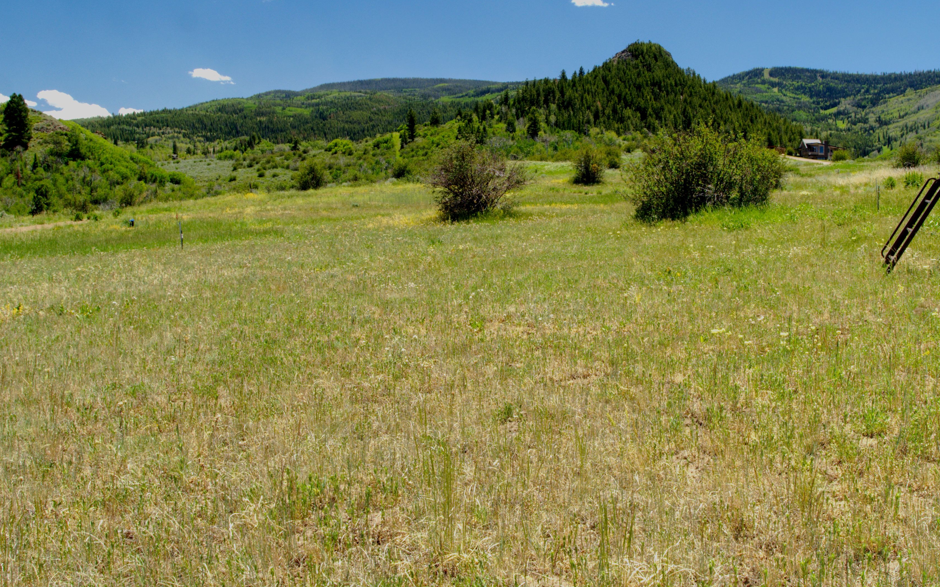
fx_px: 793
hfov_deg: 60.9
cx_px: 557
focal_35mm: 31
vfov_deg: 40.6
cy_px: 255
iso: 100
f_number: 13
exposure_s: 1/50
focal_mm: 11
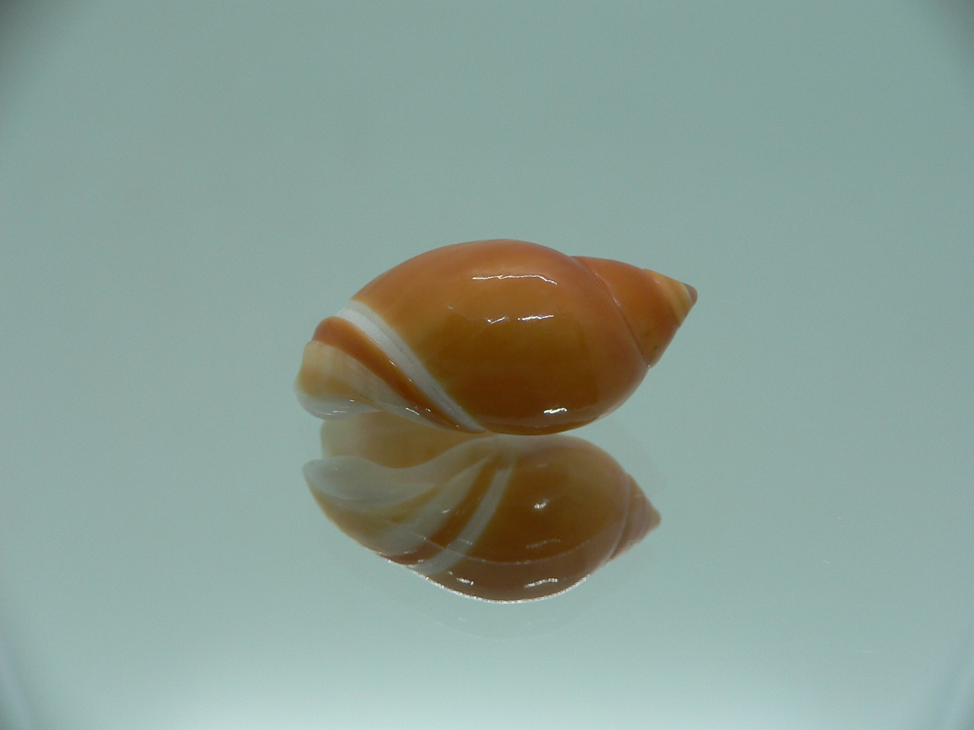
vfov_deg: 40.7
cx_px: 487
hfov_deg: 52.6
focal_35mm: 35
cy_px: 365
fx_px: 985
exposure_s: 1/60
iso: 80
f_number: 2.8
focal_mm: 4.6
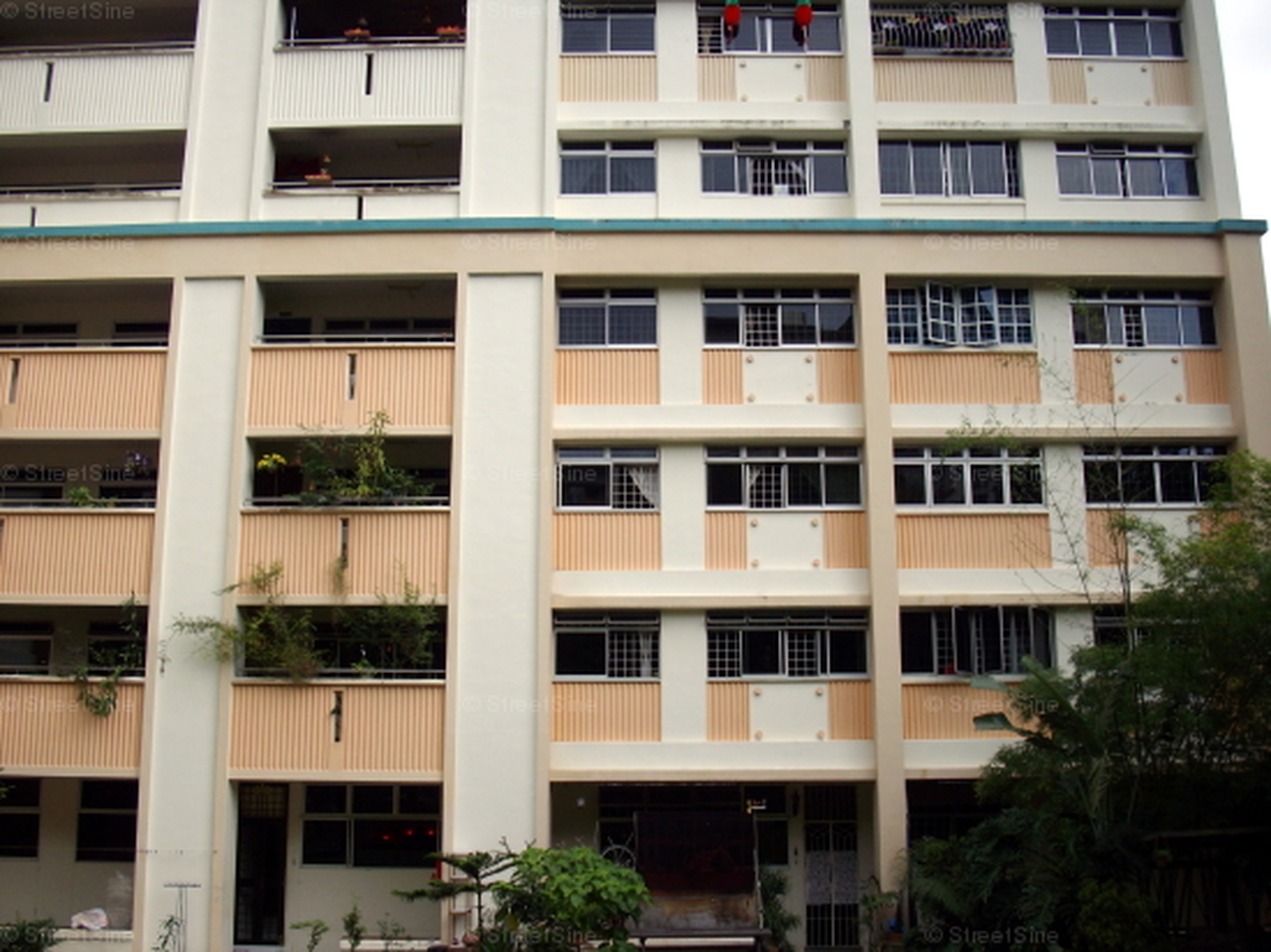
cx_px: 636
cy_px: 476
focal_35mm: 37
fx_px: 1358
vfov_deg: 38.6
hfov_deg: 50.2
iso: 80
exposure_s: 1/200
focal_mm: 6.2
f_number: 2.8
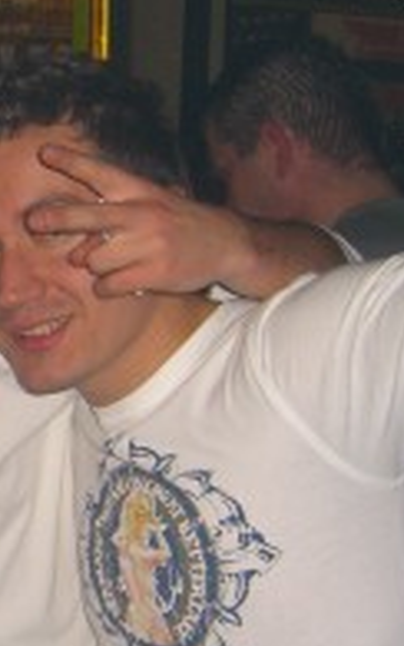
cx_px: -285
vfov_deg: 16.8
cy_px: 414
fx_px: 2183
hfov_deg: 10.1
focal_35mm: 124
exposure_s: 1/60
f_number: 2.8
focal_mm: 7.9
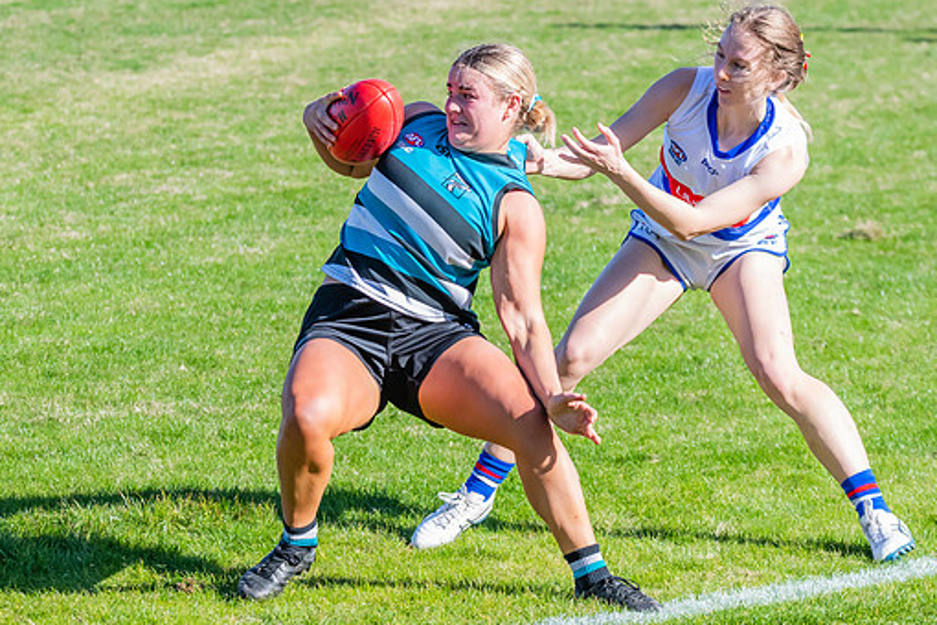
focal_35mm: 290
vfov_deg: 4.7
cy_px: 271
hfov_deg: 7.1
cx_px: 411
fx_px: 7547
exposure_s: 1/1600
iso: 800
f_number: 7.1
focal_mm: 150
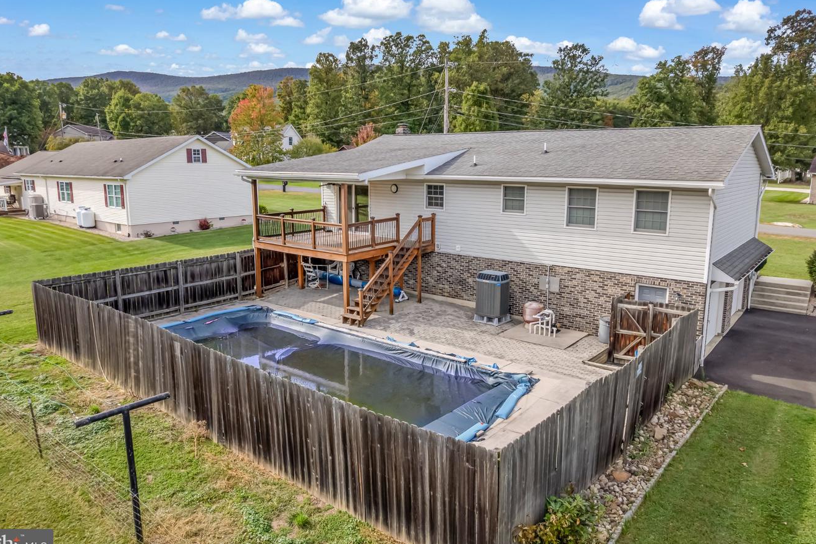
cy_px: 264
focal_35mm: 24
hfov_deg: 73.8
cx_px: 402
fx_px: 544
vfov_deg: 53.1
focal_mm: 8.4
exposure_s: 1/80
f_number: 2.8
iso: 100
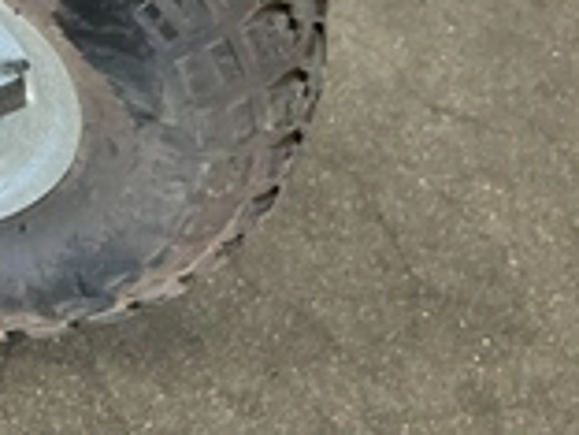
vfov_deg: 19.8
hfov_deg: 25.1
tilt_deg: -47.3
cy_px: 4
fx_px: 1204
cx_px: -56
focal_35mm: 72
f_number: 1.8
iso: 250
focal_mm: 3
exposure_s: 1/40
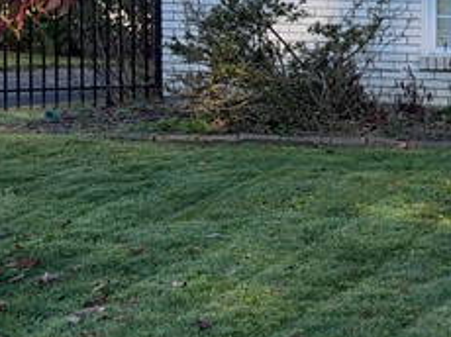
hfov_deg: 14.8
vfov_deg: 13.5
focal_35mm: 107
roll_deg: +0.8
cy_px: -49
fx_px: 1393
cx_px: 924
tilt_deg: -3.2
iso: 100
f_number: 1.8
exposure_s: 1/1116
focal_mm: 6.93
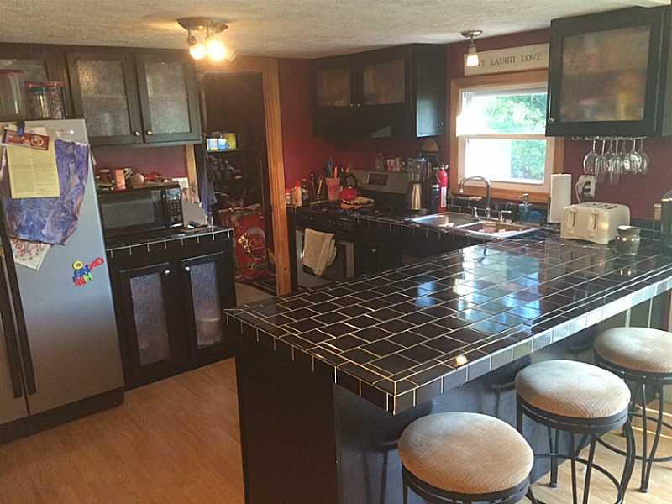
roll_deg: +2.5
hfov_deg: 61.7
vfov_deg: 48.2
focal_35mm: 29
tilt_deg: -11.6
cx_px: 336
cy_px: 252
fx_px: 563
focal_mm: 4.15
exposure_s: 1/30
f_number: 2.2
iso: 200
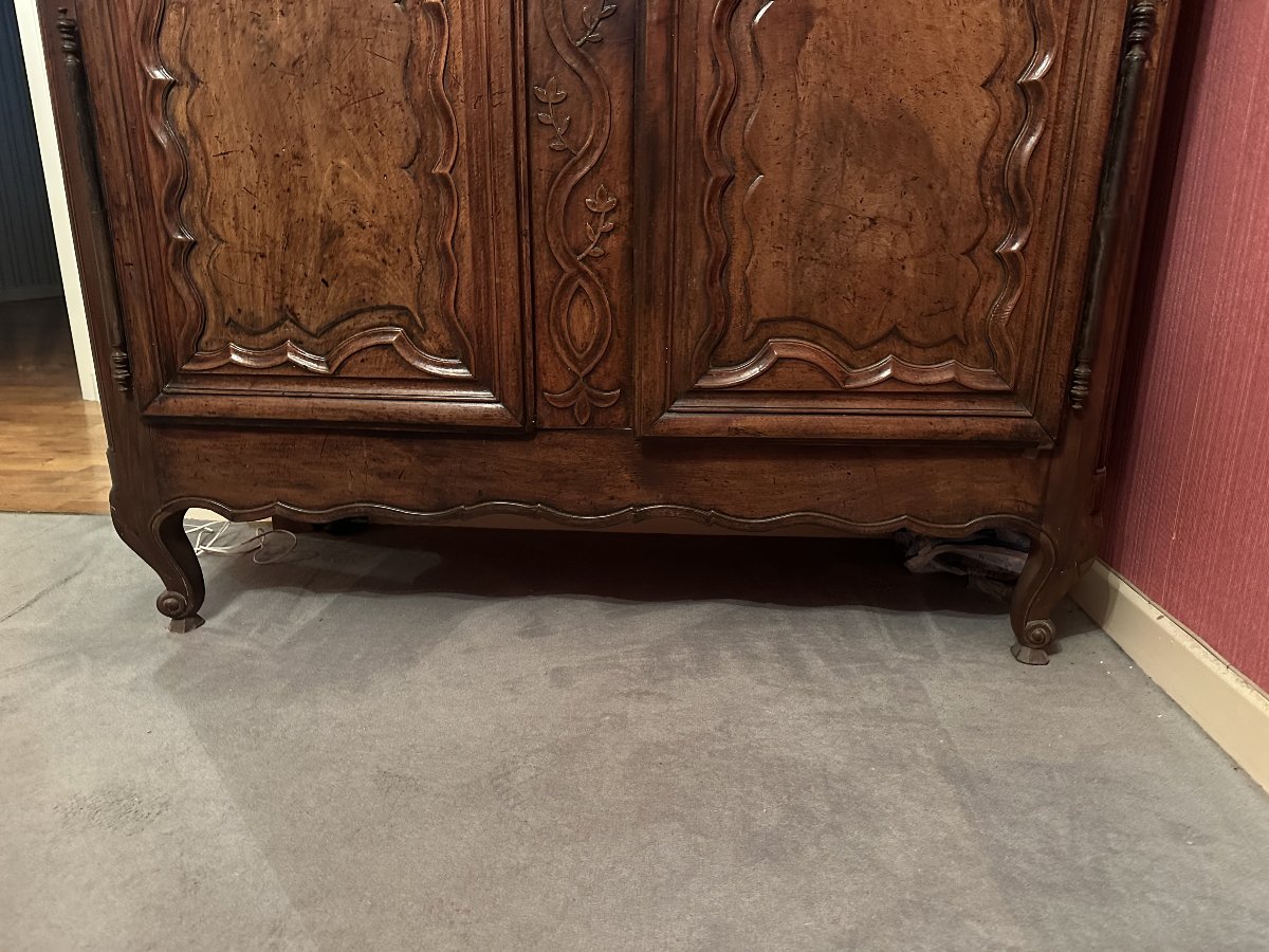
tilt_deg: -15.7
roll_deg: +0.9
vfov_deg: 56.8
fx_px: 880
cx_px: 634
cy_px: 476
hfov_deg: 71.6
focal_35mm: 24
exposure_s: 1/25
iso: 1000
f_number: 1.78
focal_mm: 6.86
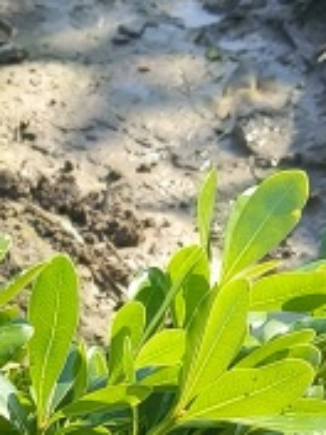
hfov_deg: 7.3
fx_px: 2436
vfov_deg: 9.5
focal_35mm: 194
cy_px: 906
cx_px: -393
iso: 80
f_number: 1.8
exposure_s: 1/1101
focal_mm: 4.84
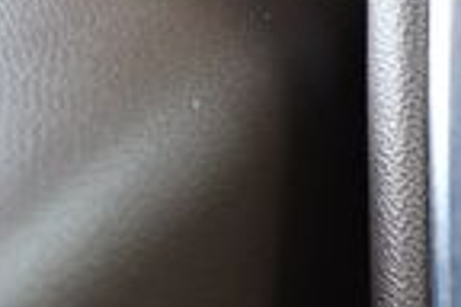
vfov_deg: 8.6
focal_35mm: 160
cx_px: 784
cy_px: 230
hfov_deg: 12.0
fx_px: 2049
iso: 800
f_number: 3.5
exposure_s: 1/125
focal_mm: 18
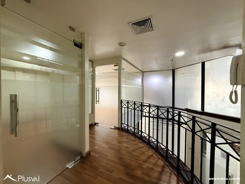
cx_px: 122
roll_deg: -0.6
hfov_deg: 102.1
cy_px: 92
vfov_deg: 85.7
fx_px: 99
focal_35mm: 14
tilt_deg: -0.6
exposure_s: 1/60
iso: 640
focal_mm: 2.22
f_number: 2.2
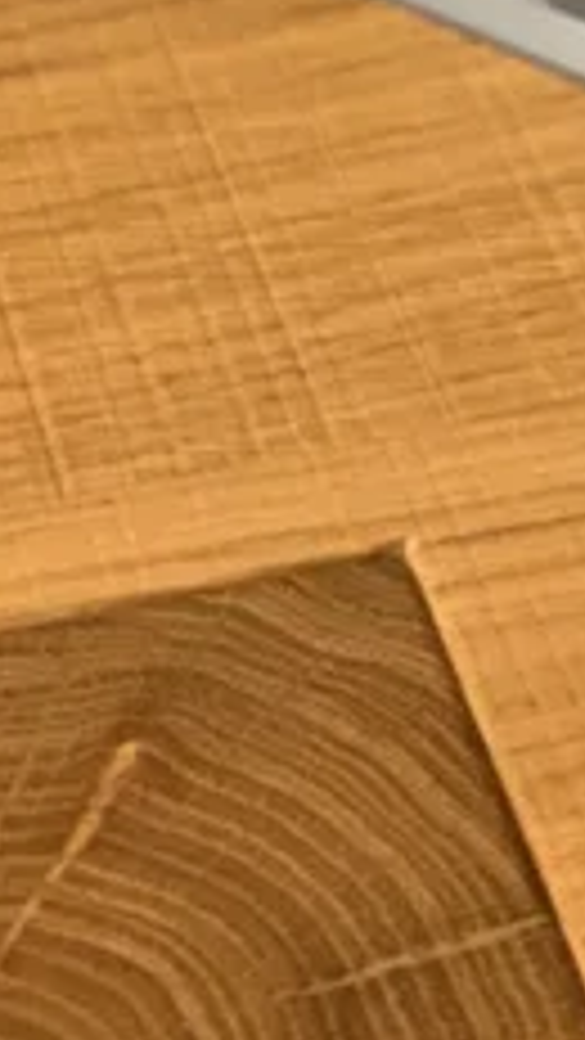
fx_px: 4218
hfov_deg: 7.8
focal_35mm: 153
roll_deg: -3.2
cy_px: -191
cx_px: 758
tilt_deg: -31.0
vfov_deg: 13.7
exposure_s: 1/30
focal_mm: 6
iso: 640
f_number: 2.4
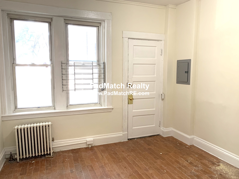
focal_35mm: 26
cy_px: 90
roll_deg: -0.6
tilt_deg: -5.9
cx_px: 120
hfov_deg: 67.3
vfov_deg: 53.1
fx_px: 180
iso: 125
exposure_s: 1/60
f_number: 1.8
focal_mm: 4.25
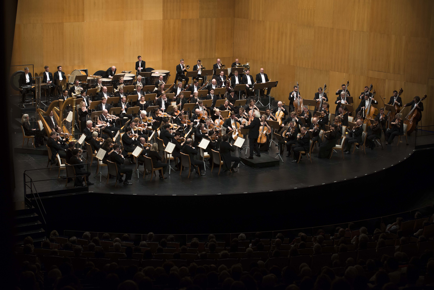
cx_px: 217
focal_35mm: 70
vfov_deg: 19.5
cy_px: 145
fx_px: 844
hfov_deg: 28.8
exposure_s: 1/160
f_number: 2.8
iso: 1250
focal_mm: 70
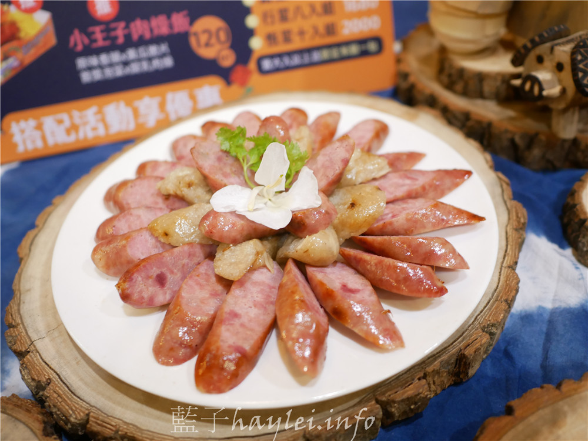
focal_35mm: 30
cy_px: 220
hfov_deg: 60.0
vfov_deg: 46.8
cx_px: 294
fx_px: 510
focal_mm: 15
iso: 640
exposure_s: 1/60
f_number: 1.7
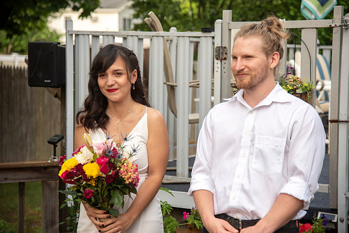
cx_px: 174
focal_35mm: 86
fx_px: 834
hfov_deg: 23.6
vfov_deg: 15.9
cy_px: 116
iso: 100
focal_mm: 86
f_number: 4
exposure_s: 1/200
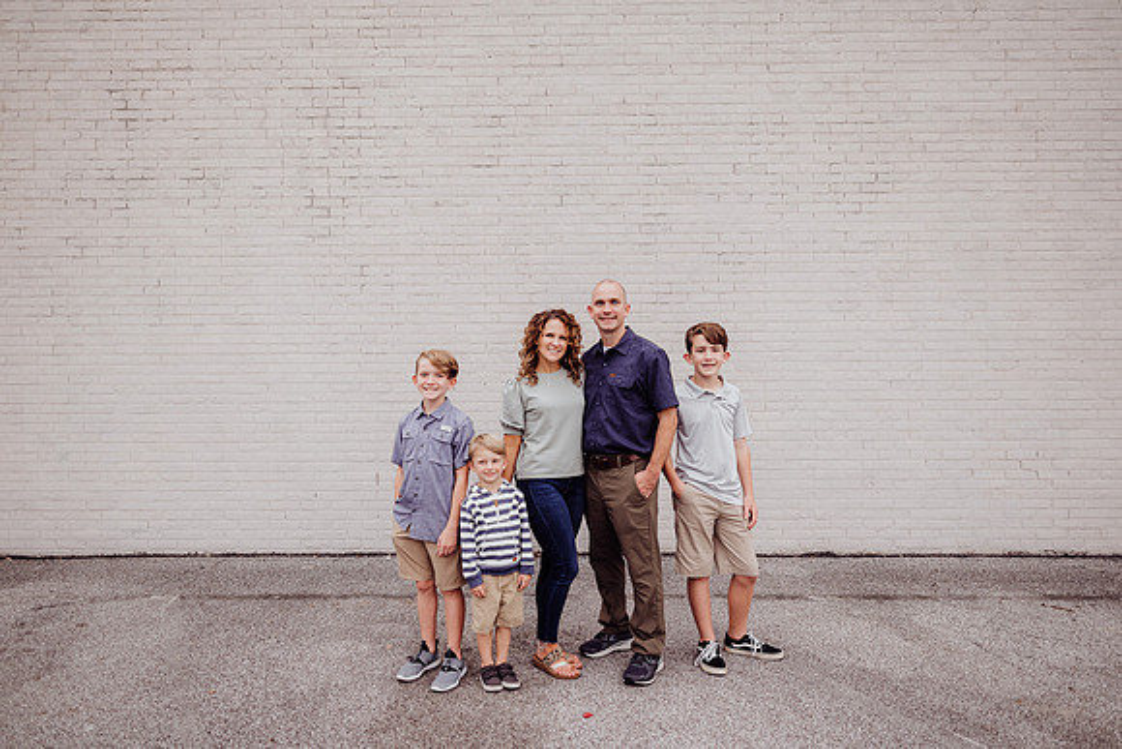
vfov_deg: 52.5
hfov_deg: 72.9
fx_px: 759
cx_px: 561
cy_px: 374
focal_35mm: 24
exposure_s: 1/200
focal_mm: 24
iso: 200
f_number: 2.5
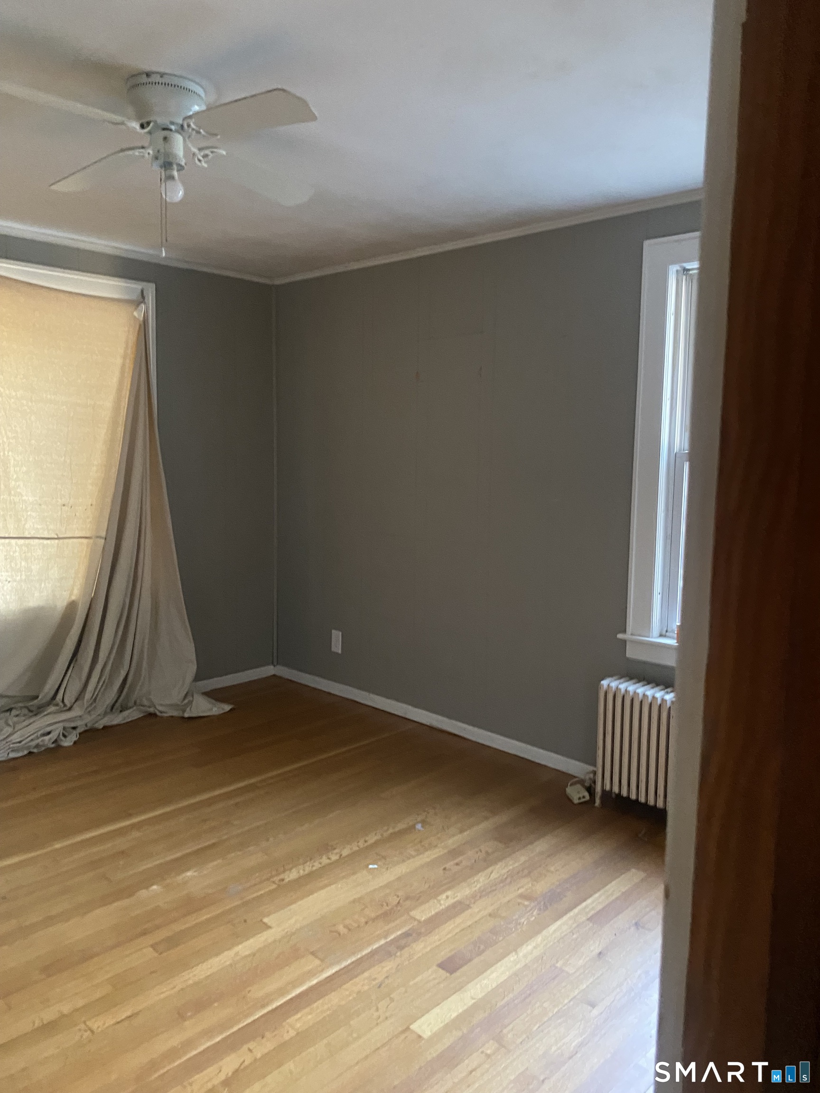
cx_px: 410
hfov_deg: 53.1
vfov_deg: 67.3
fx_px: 821
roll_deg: +0.8
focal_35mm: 26
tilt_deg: -3.1
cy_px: 546
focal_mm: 4.25
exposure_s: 1/30
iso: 640
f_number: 1.8
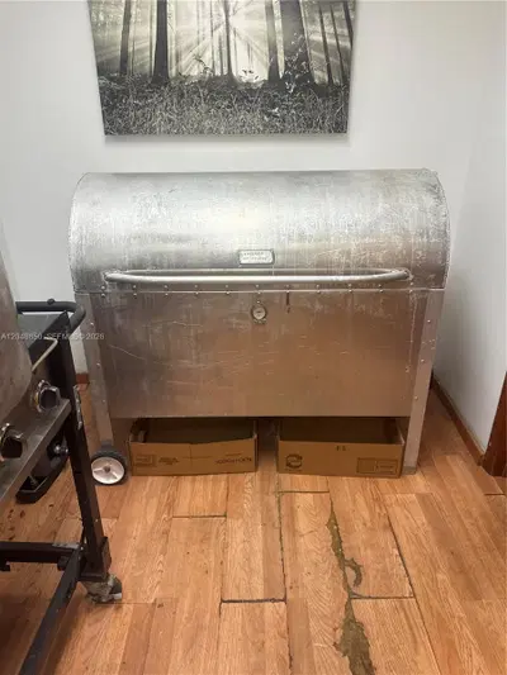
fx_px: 468
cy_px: 338
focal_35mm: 24
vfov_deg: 71.6
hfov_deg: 56.8
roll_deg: +1.5
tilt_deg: -26.2
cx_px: 254
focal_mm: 6.76
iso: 125
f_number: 1.78
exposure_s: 1/120
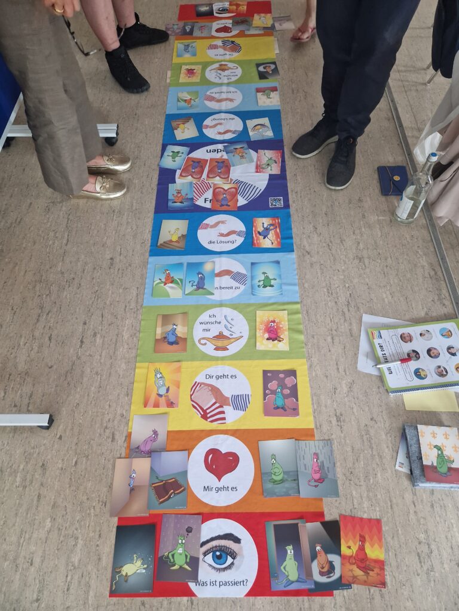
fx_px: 407
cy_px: 306
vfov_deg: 73.9
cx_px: 230
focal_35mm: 23
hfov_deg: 58.9
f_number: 1.8
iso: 250
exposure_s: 1/100
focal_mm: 5.4
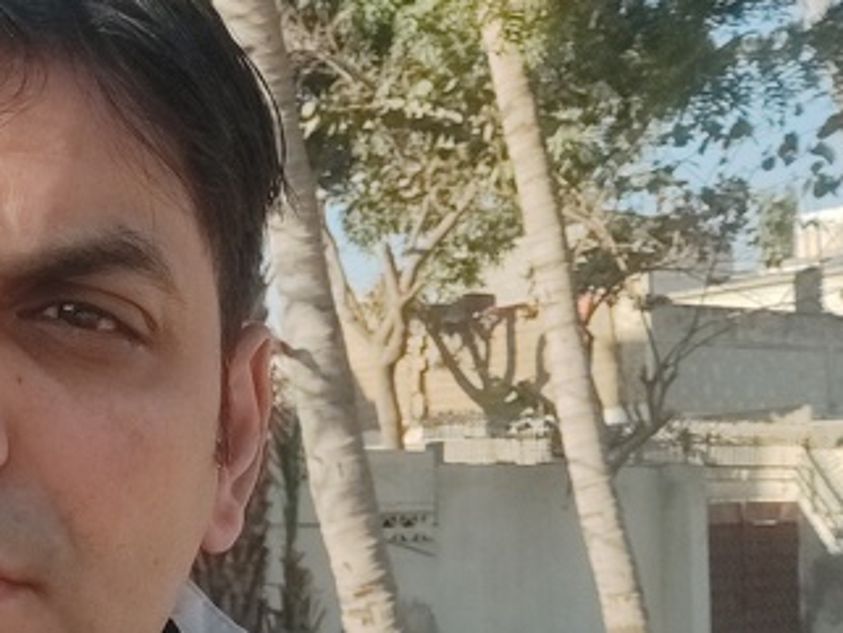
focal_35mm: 48
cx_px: -63
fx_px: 1169
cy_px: 558
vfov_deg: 29.2
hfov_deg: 34.7
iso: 100
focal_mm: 3.74
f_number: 2
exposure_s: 1/1602
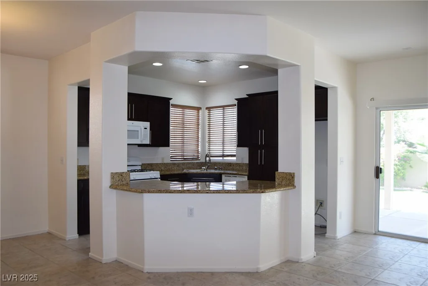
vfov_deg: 43.7
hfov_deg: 61.9
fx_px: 357
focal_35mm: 30
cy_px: 143
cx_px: 214
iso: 400
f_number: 5
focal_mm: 20
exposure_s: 1/100
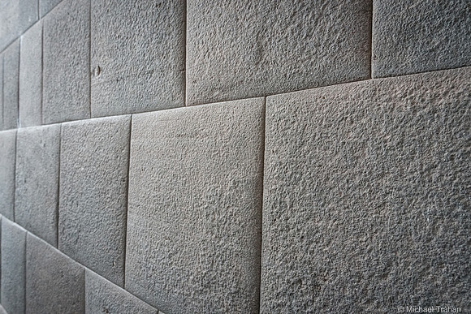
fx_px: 366
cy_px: 157
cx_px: 236
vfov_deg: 46.4
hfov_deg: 65.5
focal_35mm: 28
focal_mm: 28
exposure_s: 1/125
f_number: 8
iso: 12800
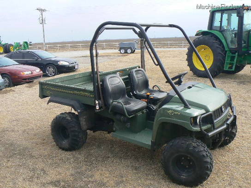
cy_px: 94
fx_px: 261
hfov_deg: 51.4
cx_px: 126
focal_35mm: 36
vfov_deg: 39.7
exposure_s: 1/160
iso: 80
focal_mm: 6
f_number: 5.6
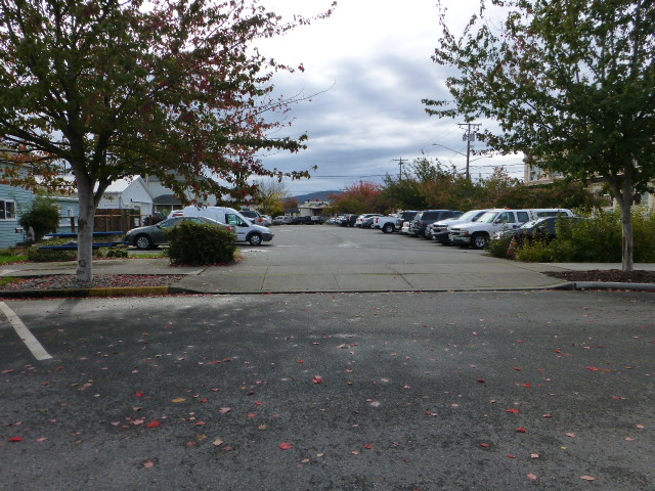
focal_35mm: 24
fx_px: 454
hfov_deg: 71.6
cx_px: 328
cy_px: 246
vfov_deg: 56.8
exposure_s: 1/500
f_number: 4
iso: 160
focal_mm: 4.3
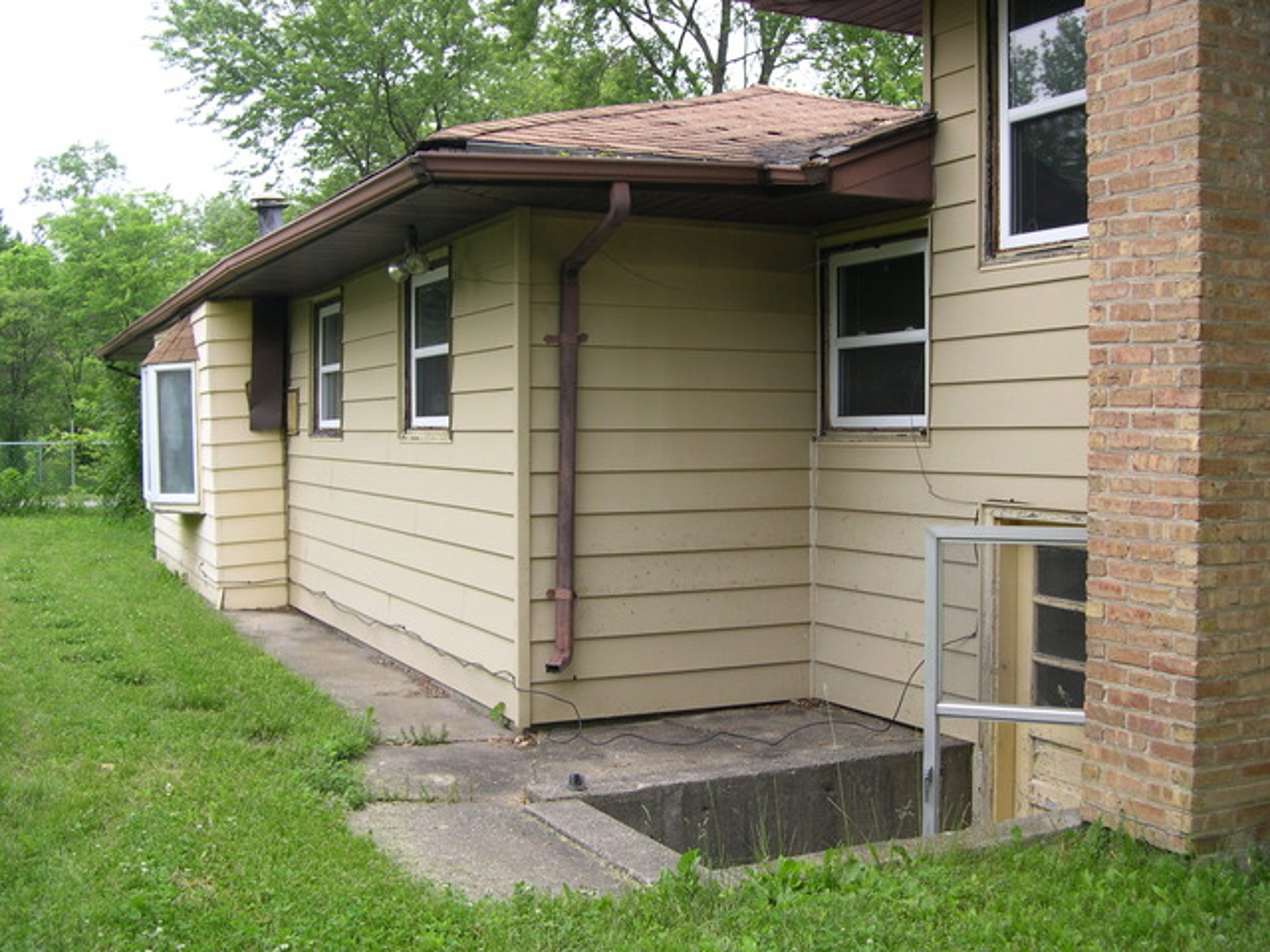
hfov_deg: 49.0
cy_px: 476
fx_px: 1394
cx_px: 635
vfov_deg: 37.7
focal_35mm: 38
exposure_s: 1/166
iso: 100
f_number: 2.8
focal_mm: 8
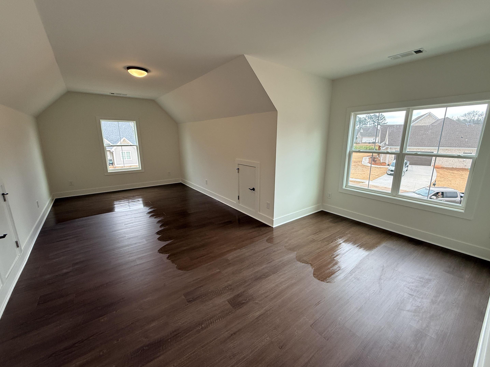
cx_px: 254
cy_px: 185
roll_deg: -0.9
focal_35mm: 15
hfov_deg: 98.1
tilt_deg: -11.4
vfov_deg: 81.7
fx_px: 212
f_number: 2.2
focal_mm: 2.22
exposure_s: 1/120
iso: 80
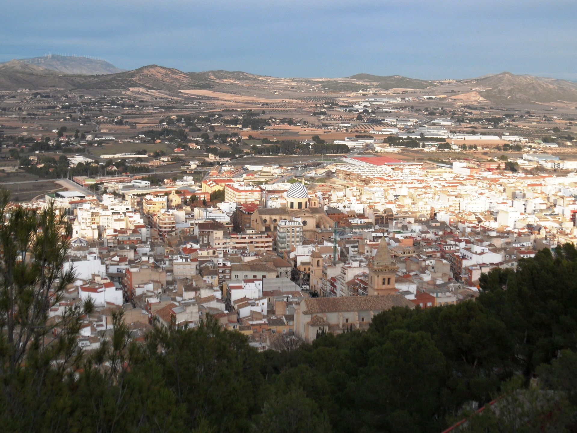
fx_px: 834
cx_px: 288
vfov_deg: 29.1
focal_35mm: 50
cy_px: 216
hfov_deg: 38.2
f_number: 3.8
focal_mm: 8.2
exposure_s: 1/350
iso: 80
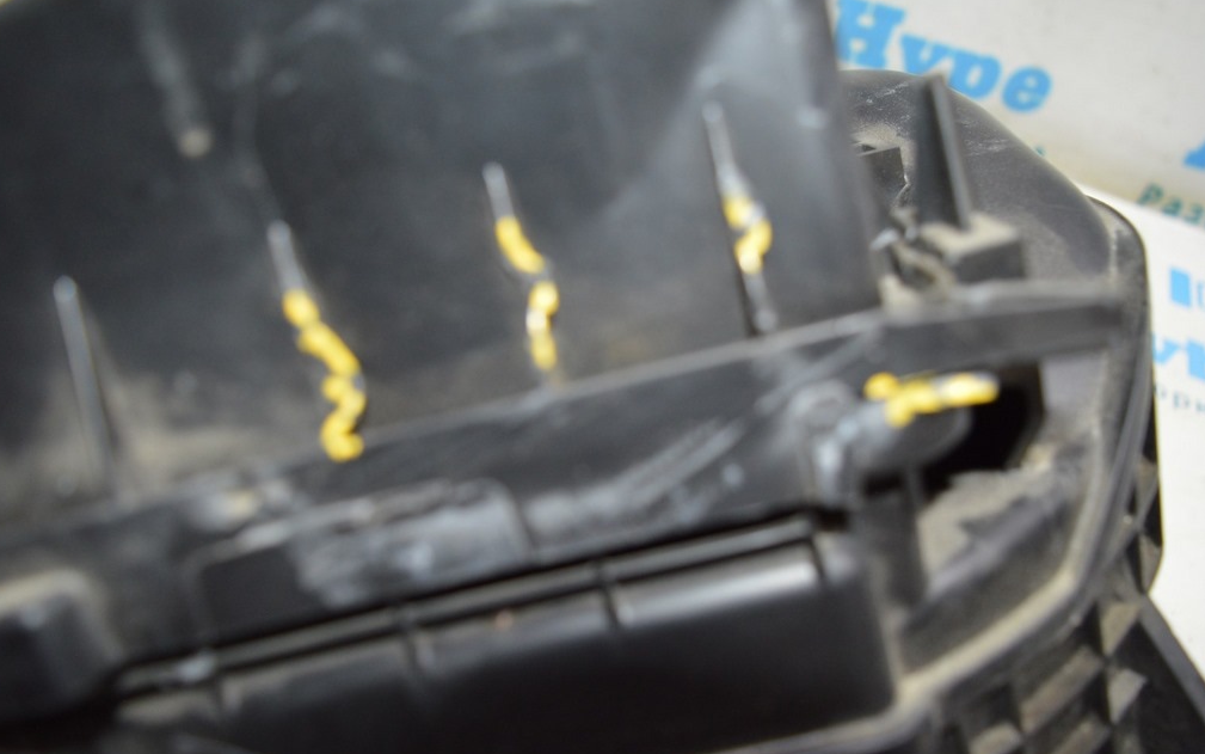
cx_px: 598
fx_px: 1018
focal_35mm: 31
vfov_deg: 40.6
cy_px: 355
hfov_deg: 61.2
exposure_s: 1/60
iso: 720
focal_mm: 20
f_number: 3.5
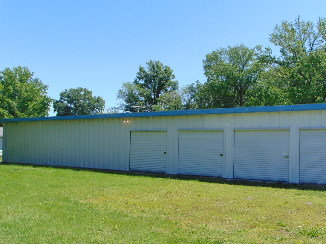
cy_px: 144
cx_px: 195
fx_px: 311
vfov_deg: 42.8
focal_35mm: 33
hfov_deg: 55.0
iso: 80
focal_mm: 4.5
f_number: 7.7
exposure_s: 1/160
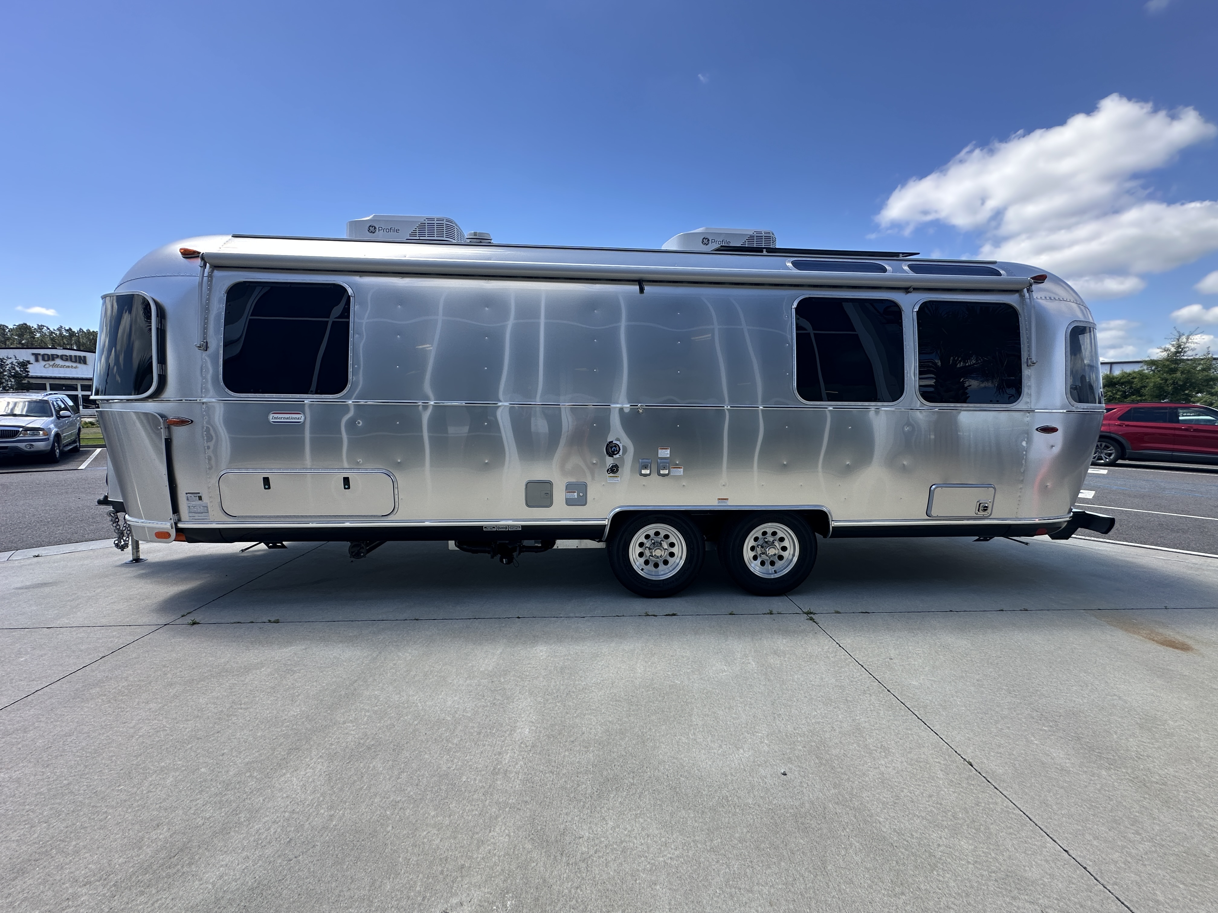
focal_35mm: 14
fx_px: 493
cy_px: 456
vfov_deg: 85.7
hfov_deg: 102.1
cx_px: 609
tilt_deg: -5.8
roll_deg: -1.4
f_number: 2.2
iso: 40
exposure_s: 1/561
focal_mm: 2.22
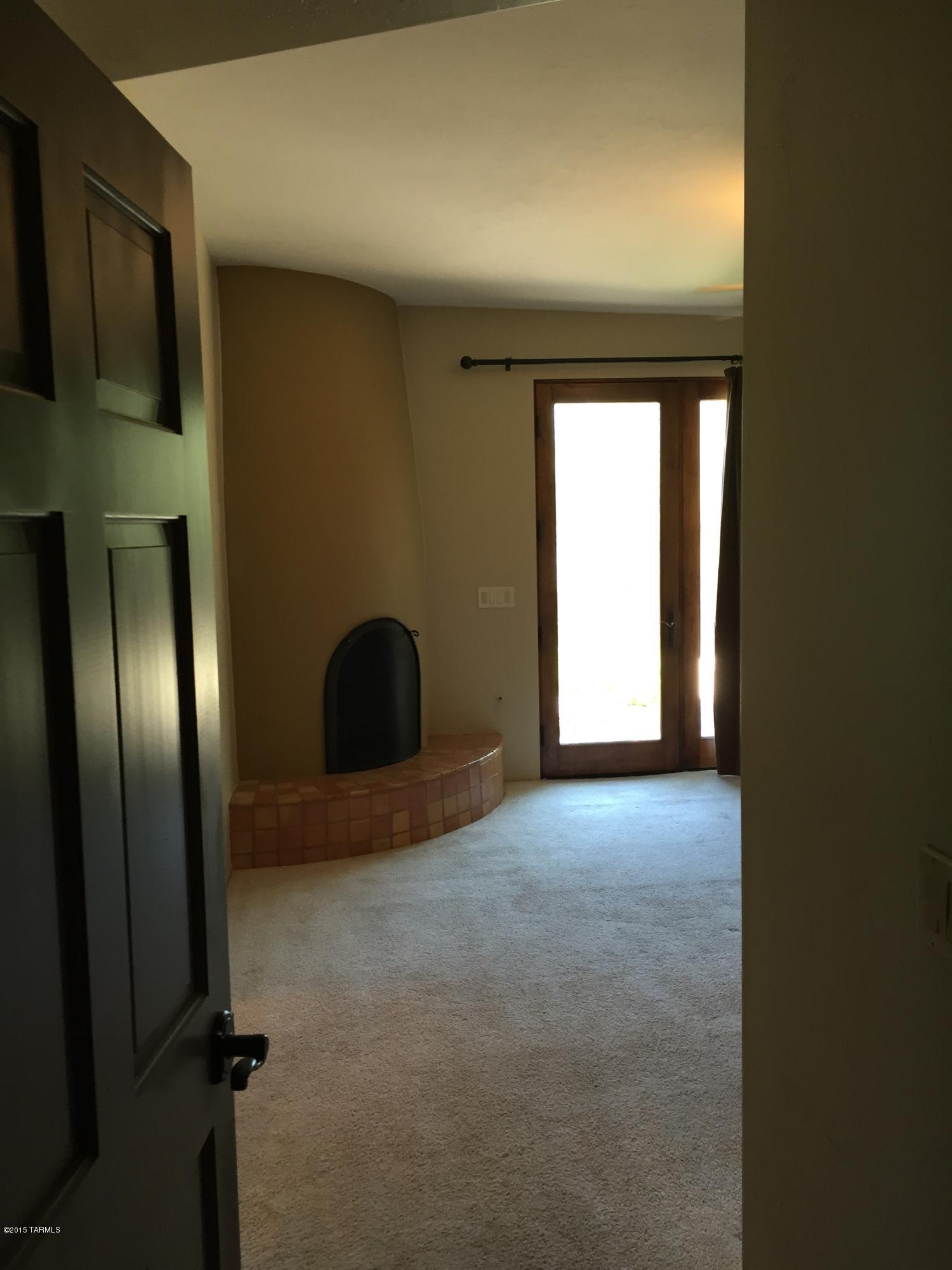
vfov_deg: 61.7
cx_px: 476
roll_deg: +0.8
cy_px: 635
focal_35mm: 29
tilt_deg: -2.6
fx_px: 1063
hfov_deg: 48.2
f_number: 2.2
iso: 80
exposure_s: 1/30
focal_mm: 4.15
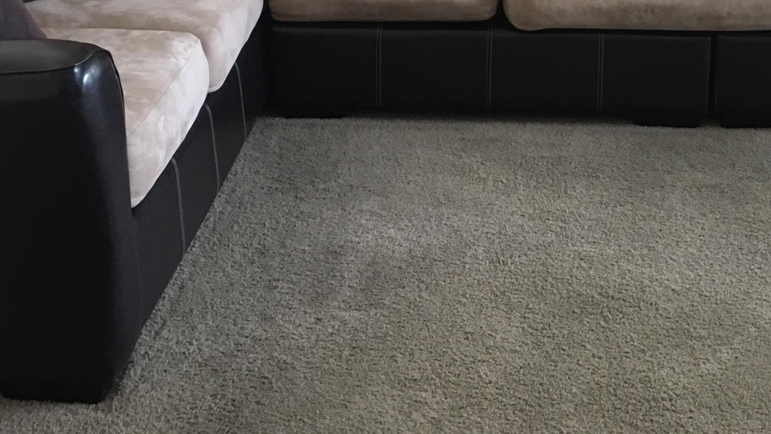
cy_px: -93
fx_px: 1247
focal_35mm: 61
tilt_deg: -10.7
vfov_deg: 18.6
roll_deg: -0.2
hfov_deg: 34.3
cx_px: 454
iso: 200
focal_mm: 4.15
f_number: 2.2
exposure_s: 1/30
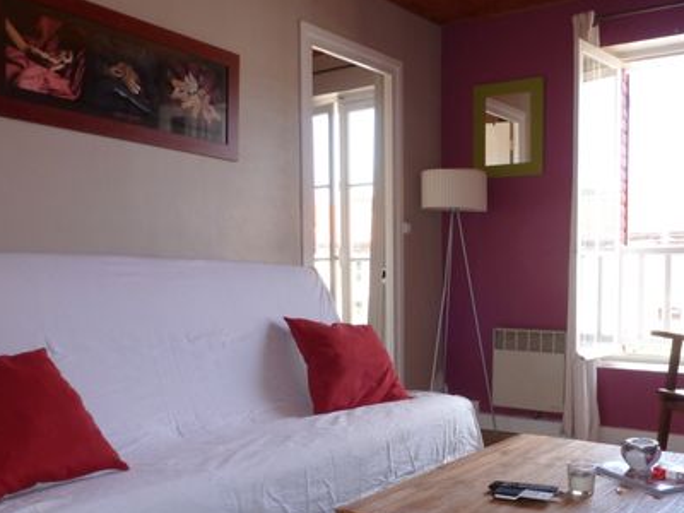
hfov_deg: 50.9
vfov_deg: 39.2
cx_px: 421
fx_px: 711
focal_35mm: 36
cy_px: 344
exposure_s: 1/60
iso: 160
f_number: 3.3
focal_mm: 4.3
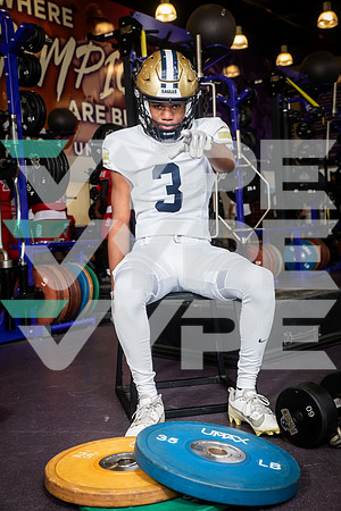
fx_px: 682
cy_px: 256
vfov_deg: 41.1
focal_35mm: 48
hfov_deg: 28.1
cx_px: 170
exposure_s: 1/250
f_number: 5.6
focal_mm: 48
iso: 500
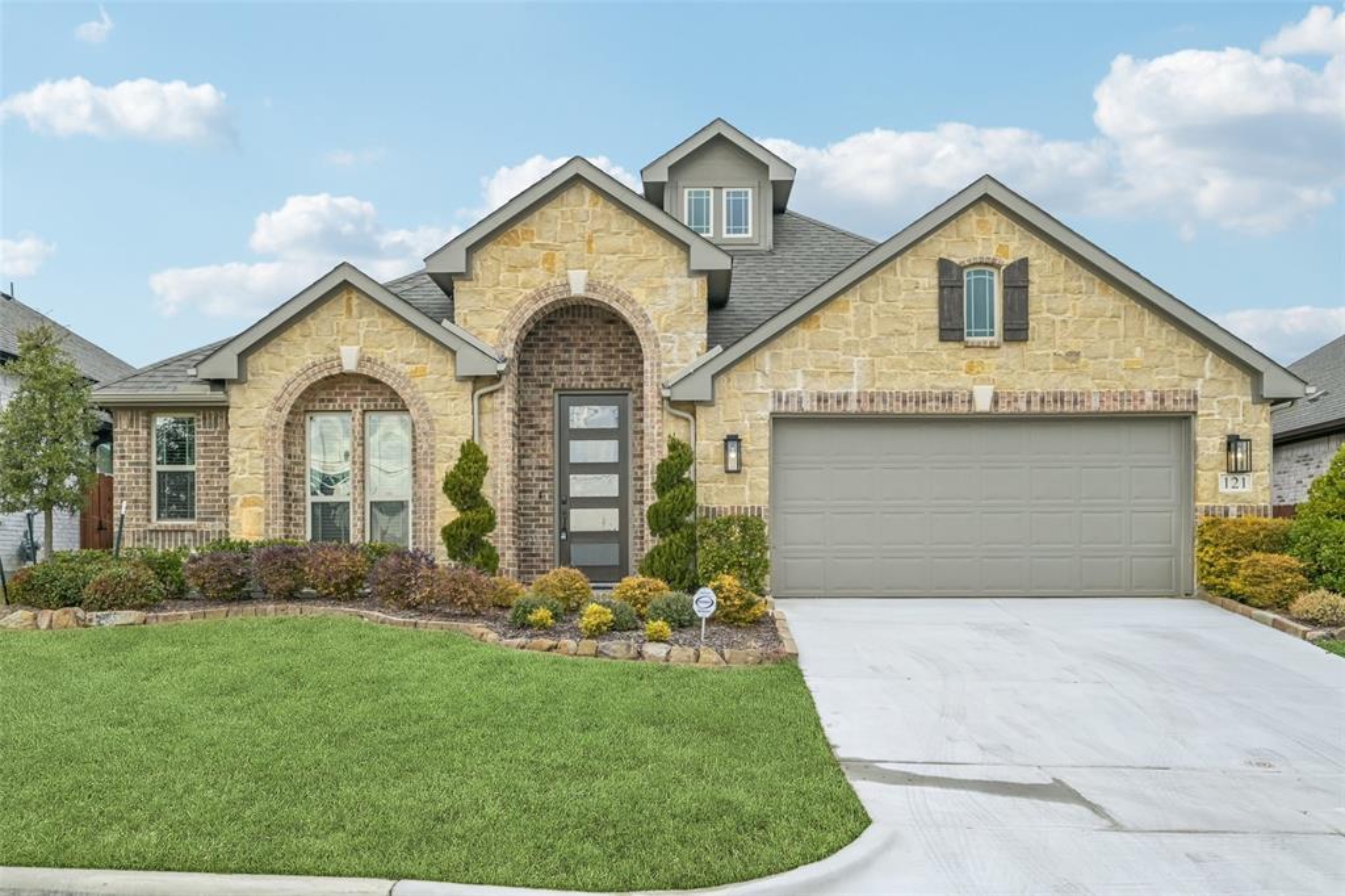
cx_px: 672
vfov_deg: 43.6
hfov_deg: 61.9
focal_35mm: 30
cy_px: 448
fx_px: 1120
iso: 400
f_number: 8
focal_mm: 30
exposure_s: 1/640
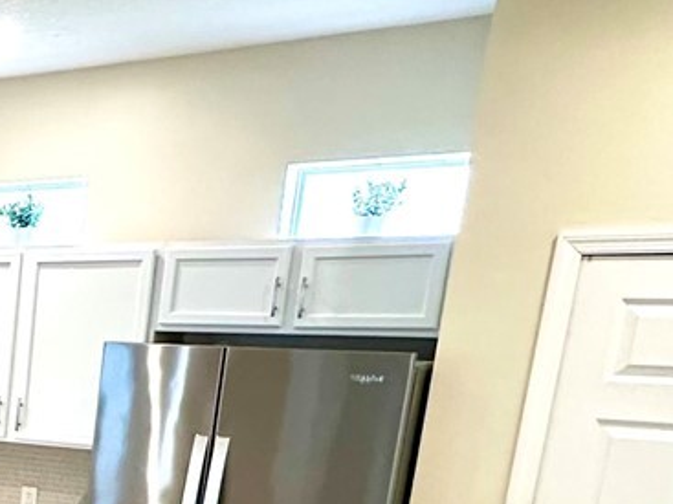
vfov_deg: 22.2
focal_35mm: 61
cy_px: 599
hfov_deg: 24.8
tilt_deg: -13.1
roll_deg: -2.3
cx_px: -323
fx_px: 1186
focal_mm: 2.22
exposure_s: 1/120
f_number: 2.2
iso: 250
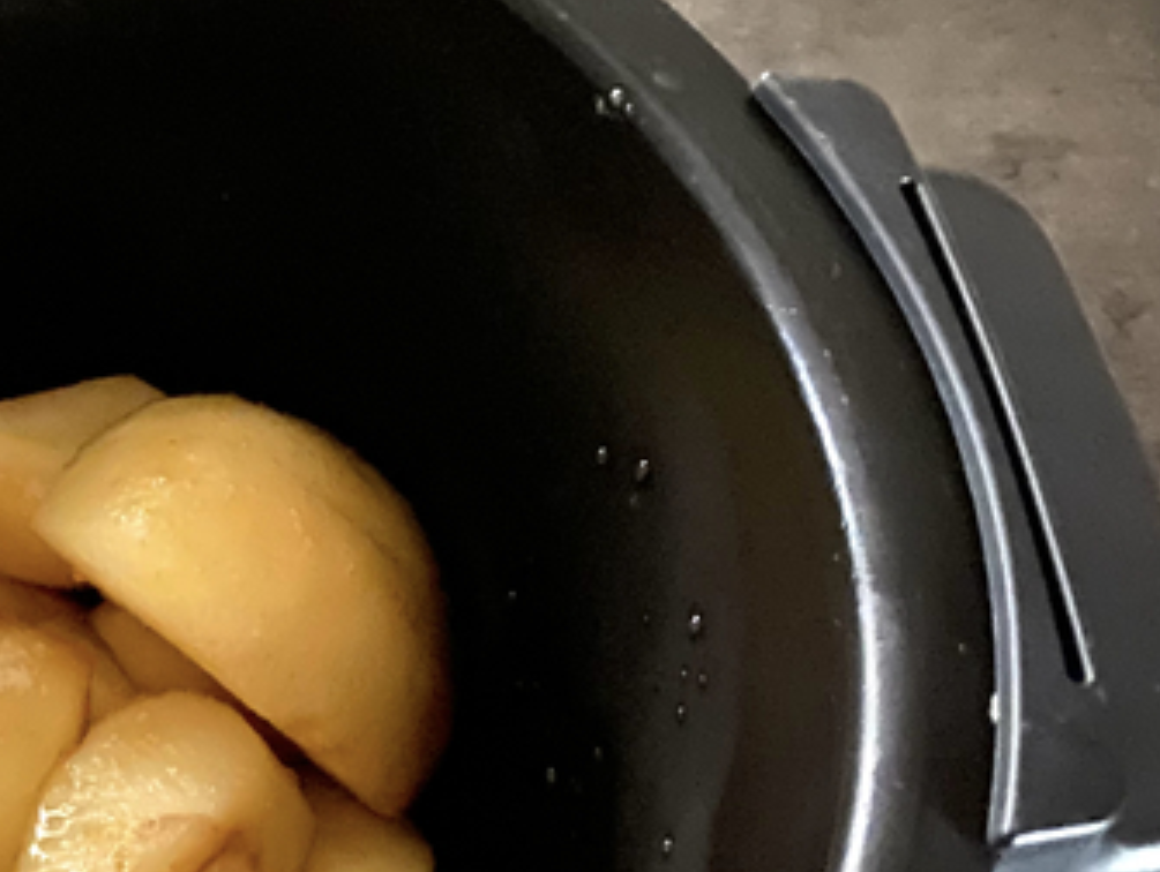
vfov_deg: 23.1
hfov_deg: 27.9
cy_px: 775
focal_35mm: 62
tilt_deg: -64.0
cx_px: -177
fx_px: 2080
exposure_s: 1/4
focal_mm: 4.25
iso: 800
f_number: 1.8
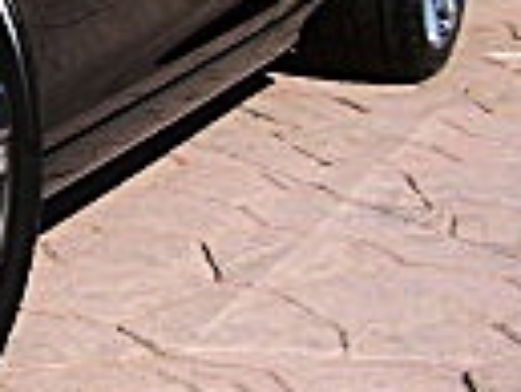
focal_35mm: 179
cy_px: -36
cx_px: -695
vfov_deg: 8.2
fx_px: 2697
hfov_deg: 9.8
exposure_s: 1/640
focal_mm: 6.3
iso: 50
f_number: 2.8
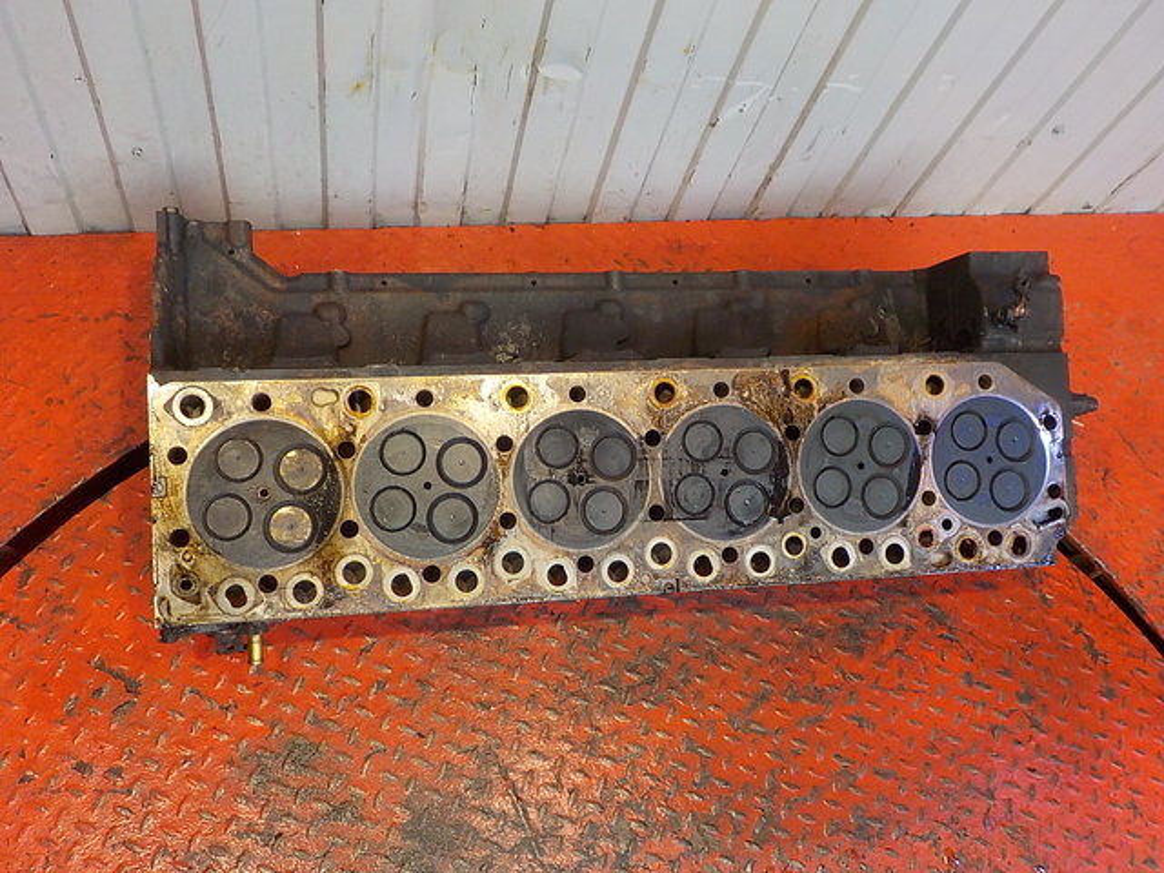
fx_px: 1009
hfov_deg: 60.0
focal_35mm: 30
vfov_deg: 46.8
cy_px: 436
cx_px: 582
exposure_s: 1/30
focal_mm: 4.1
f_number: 3.3
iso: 250
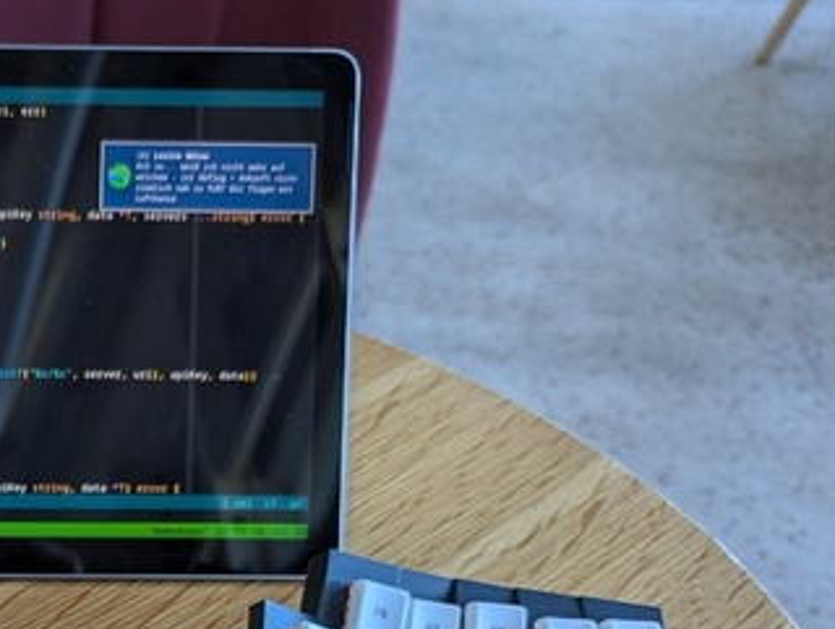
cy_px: 716
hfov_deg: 28.8
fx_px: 1449
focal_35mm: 60
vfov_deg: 22.8
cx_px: -110
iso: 41
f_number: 1.85
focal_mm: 6.81
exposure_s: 1/50.4
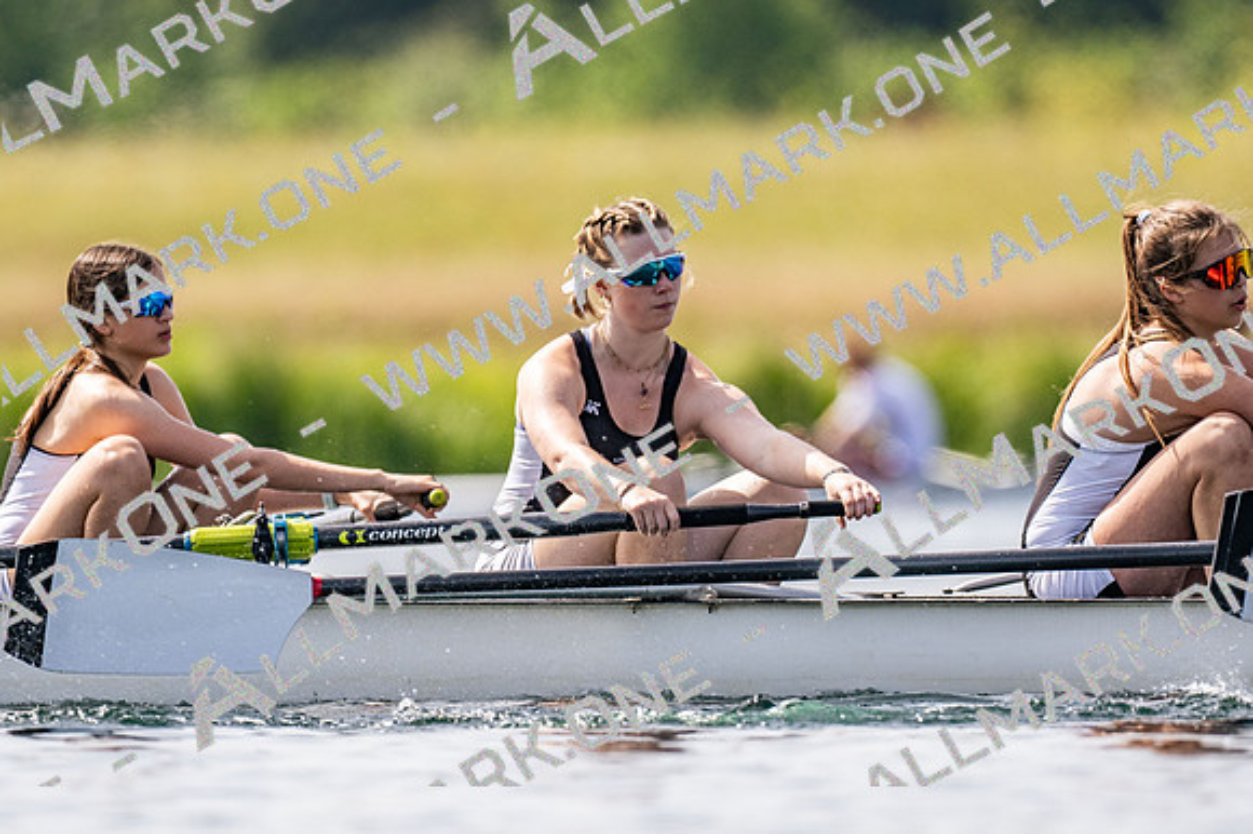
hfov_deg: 2.3
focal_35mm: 900
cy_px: 417
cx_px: 626
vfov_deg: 1.5
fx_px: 31306
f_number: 5
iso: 250
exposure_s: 1/2500
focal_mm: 600
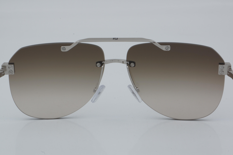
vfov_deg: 16.6
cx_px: 116
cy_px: 78
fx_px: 534
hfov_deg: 24.6
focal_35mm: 82
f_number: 32
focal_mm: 55
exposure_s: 1/4
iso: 100
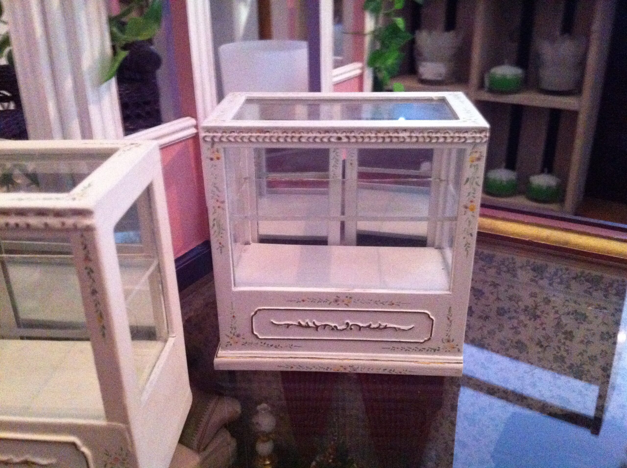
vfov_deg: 40.6
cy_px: 234
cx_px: 314
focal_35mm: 35
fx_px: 633
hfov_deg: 52.7
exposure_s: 1/15
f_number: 2.8
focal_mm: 3.85
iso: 1000
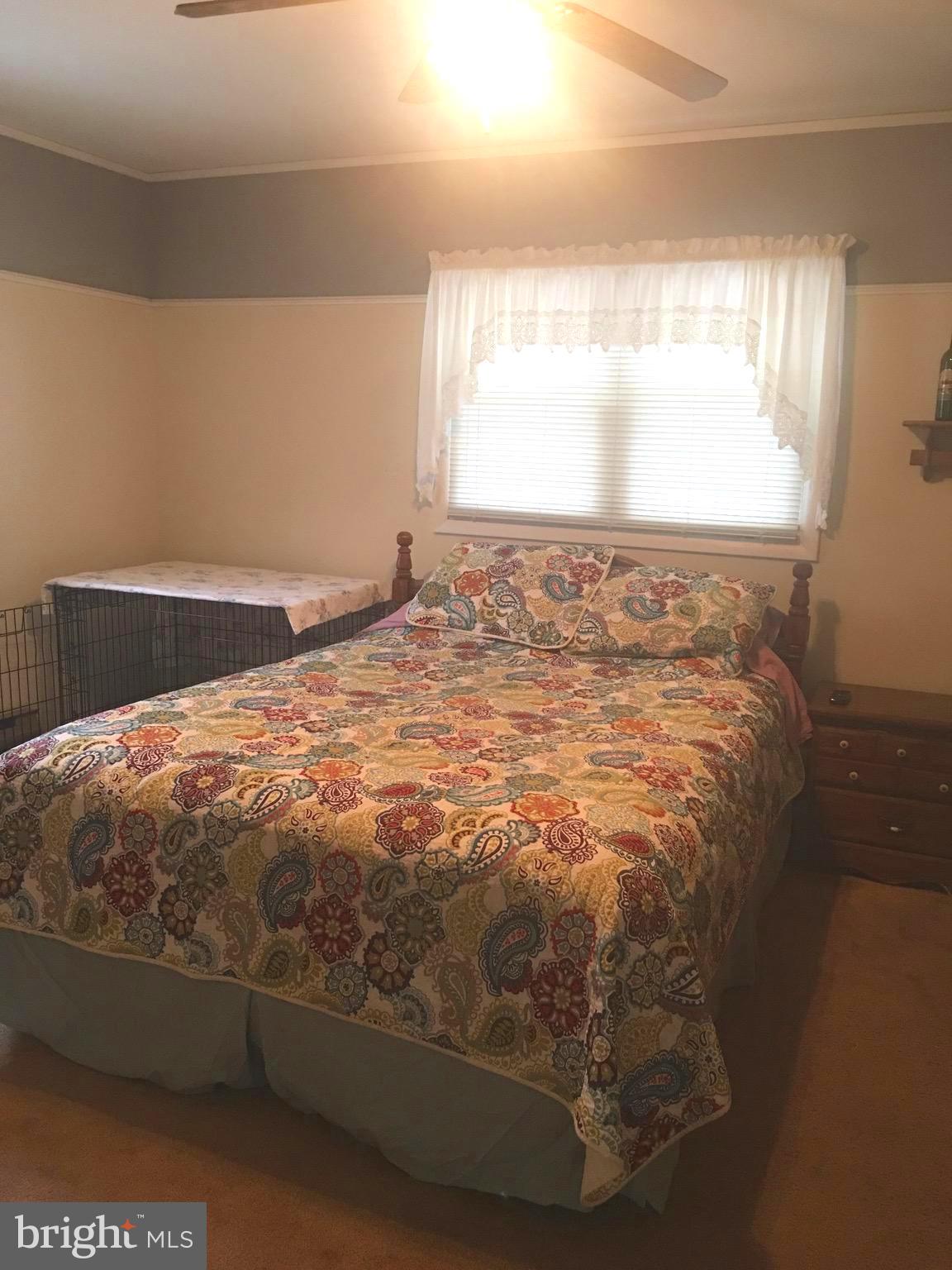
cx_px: 476
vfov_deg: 61.7
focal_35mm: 29
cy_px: 635
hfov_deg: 48.2
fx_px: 1063
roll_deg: -2.5
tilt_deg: -9.8
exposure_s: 1/15
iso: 80
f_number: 2.2
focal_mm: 4.15
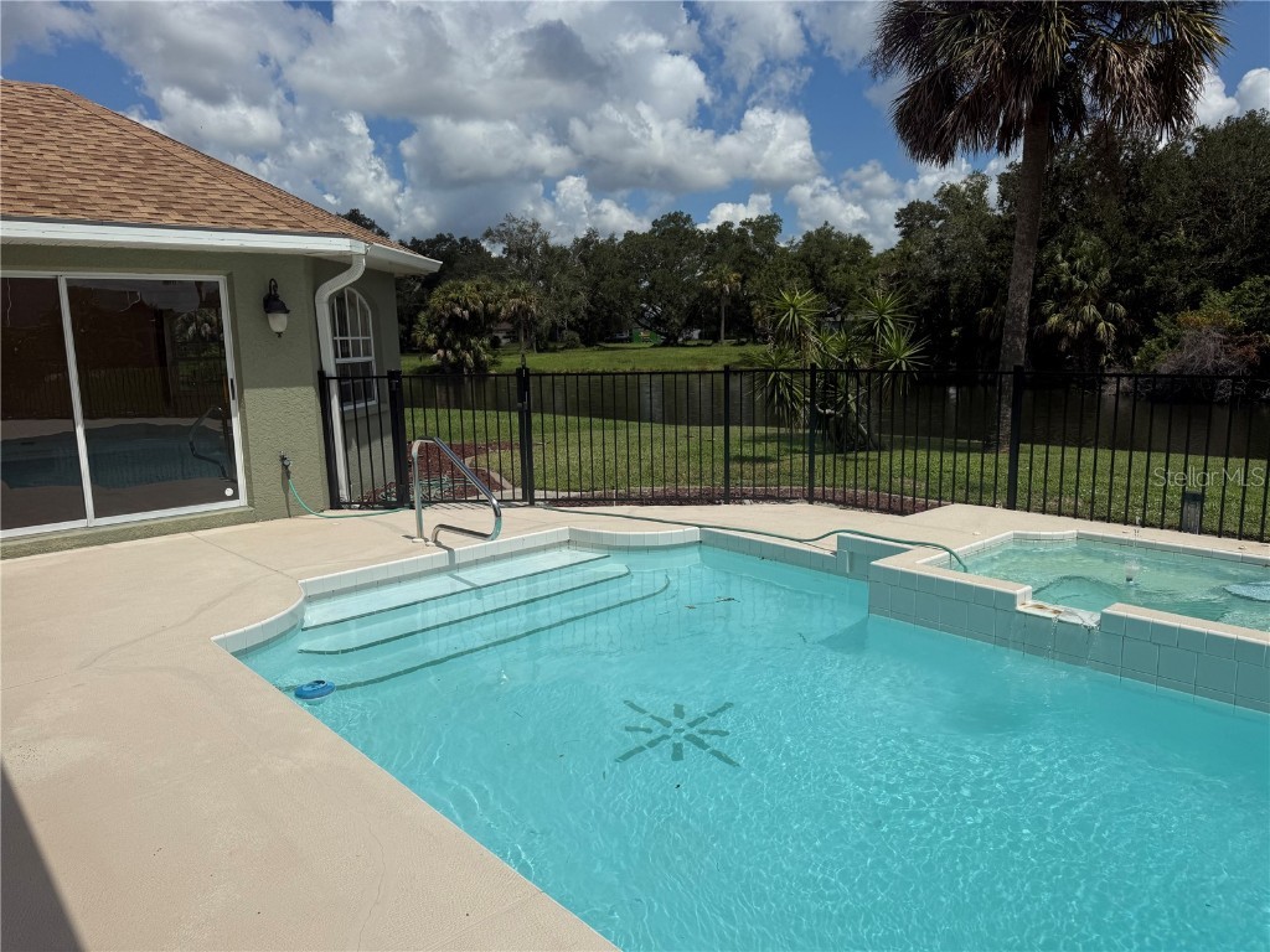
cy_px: 476
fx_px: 881
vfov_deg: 56.8
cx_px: 635
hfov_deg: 71.6
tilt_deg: -8.6
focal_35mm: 24
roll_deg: +1.1
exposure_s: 1/14286
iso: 64
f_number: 1.78
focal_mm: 6.76
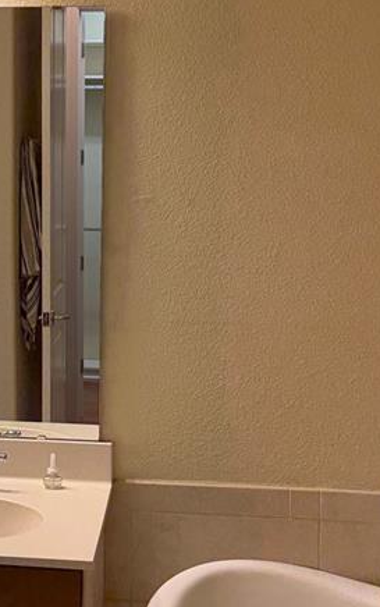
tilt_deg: -5.0
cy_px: 244
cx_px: 42
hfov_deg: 18.3
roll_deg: -0.1
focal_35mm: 70
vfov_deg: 29.3
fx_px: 1158
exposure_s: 1/120
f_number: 1.78
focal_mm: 6.76
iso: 250
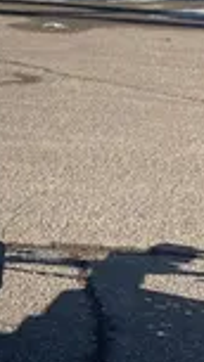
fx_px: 981
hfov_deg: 11.0
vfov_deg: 20.7
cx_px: -171
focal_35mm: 102
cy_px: 82
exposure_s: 1/2959
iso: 32
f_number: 1.6
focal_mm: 4.2
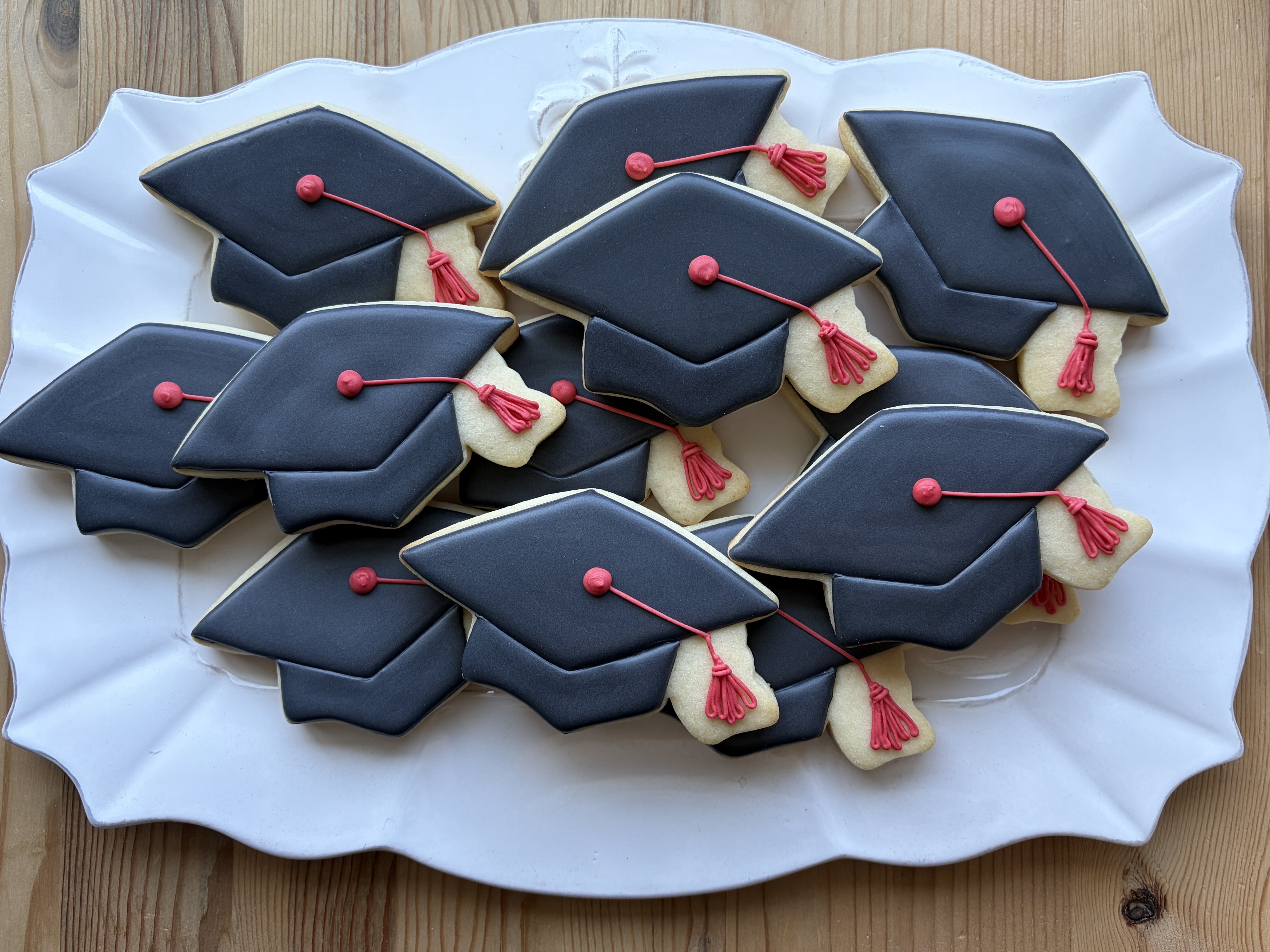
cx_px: 627
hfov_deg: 65.3
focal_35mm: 27
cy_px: 473
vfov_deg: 51.4
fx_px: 991
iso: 64
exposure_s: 1/122
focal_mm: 5.96
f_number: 1.6
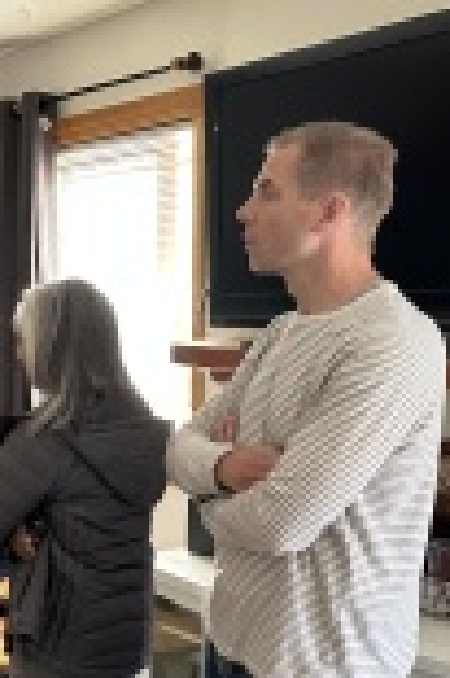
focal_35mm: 59
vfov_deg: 33.7
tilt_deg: -9.2
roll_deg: +2.7
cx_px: -153
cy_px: 451
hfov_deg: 20.7
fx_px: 1109
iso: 400
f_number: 1.78
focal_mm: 6.86
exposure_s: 1/60
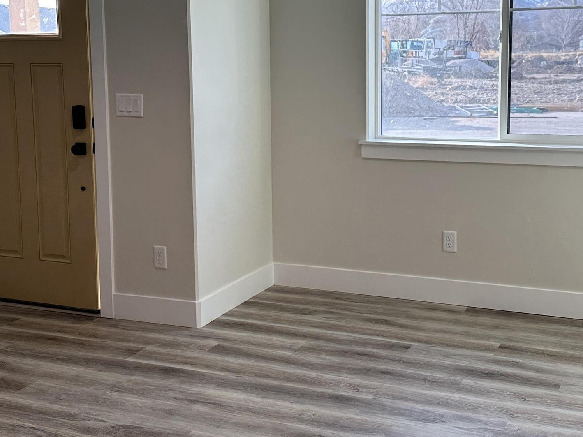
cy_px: 158
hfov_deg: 36.8
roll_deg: +0.8
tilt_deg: -5.3
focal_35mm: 52
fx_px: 876
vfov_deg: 27.9
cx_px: 287
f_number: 1.78
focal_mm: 6.86
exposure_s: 1/319
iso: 80
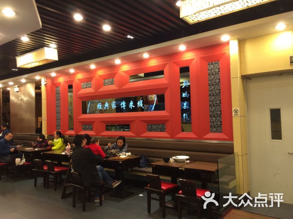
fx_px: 245
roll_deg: +2.8
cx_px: 146
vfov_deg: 48.2
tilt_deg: +4.2
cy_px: 110
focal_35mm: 29
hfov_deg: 61.7
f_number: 2.2
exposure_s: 1/30
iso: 80
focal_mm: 4.15
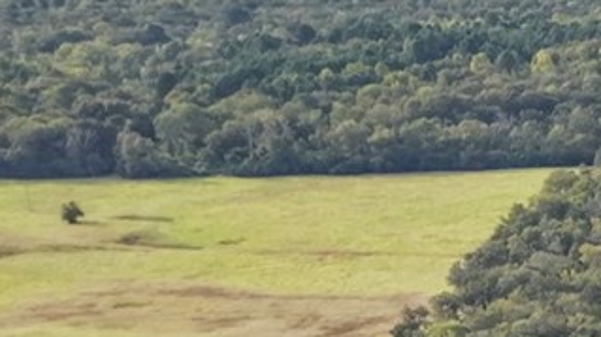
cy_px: 992
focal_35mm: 168
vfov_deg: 6.6
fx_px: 2676
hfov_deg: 10.6
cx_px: 1534
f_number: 1.8
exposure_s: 1/1000
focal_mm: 8.67
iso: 200
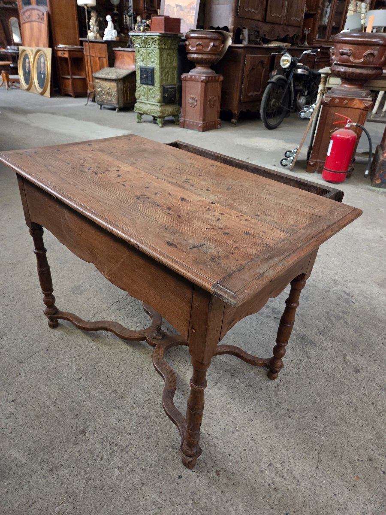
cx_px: 193
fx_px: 342
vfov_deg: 73.9
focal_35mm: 23
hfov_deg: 58.9
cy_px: 258
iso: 1600
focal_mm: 5.4
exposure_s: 1/120
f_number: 1.8
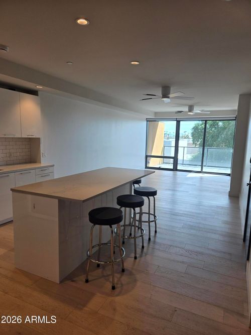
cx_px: 126
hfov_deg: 58.9
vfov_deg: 73.9
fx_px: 222
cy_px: 168
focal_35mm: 23
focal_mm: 5.4
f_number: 1.8
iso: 25
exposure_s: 1/133
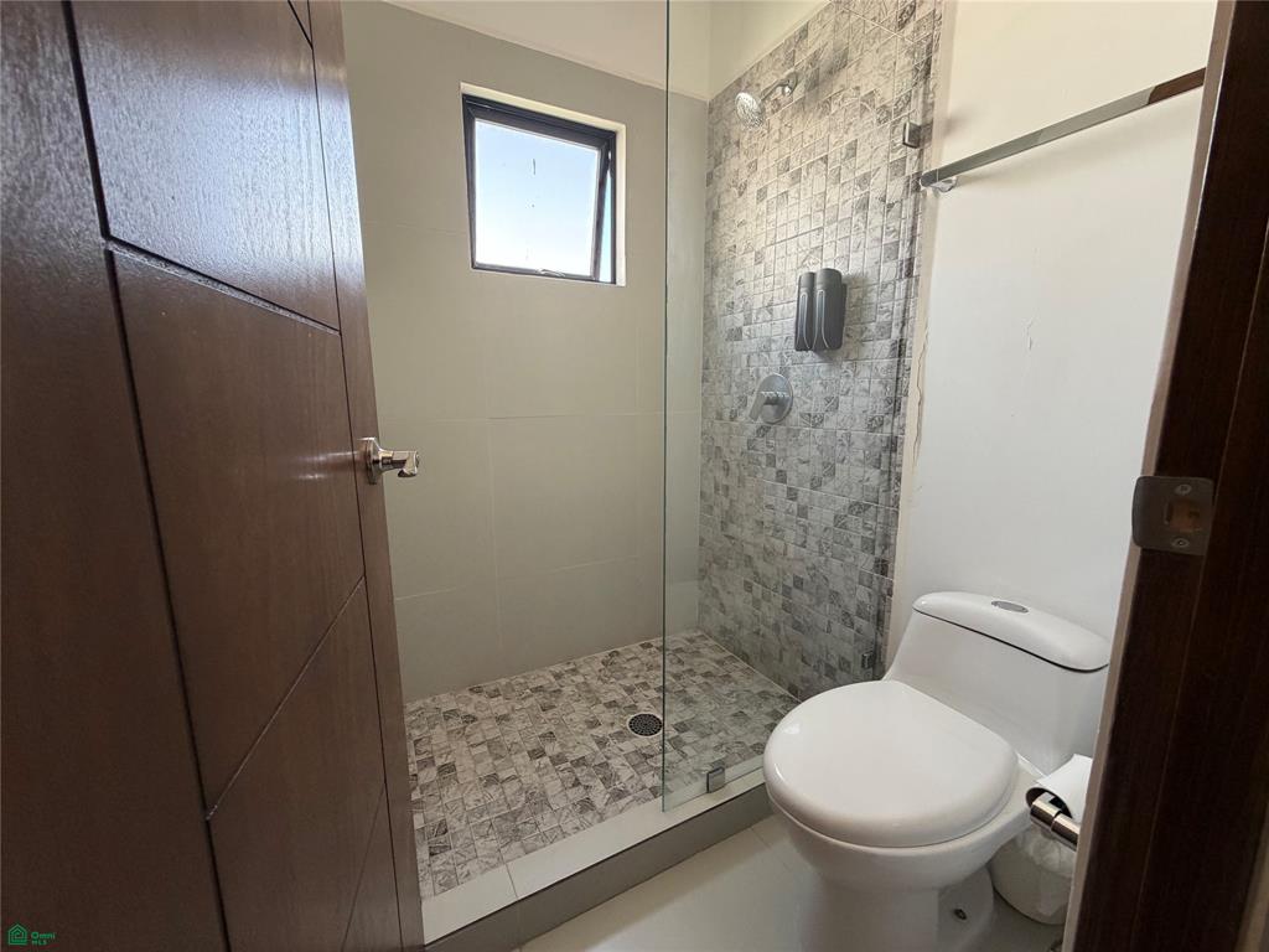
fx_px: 513
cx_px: 634
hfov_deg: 102.1
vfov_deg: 85.7
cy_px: 476
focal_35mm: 14
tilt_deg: -9.9
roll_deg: +0.1
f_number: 2.2
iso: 250
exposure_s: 1/121
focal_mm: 2.22
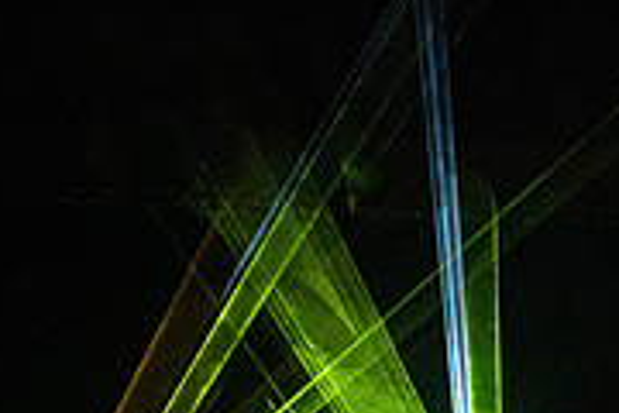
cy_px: 157
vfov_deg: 6.1
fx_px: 3886
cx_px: 203
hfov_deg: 9.1
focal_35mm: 226
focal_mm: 70
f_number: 5.6
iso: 6400
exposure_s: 1/250
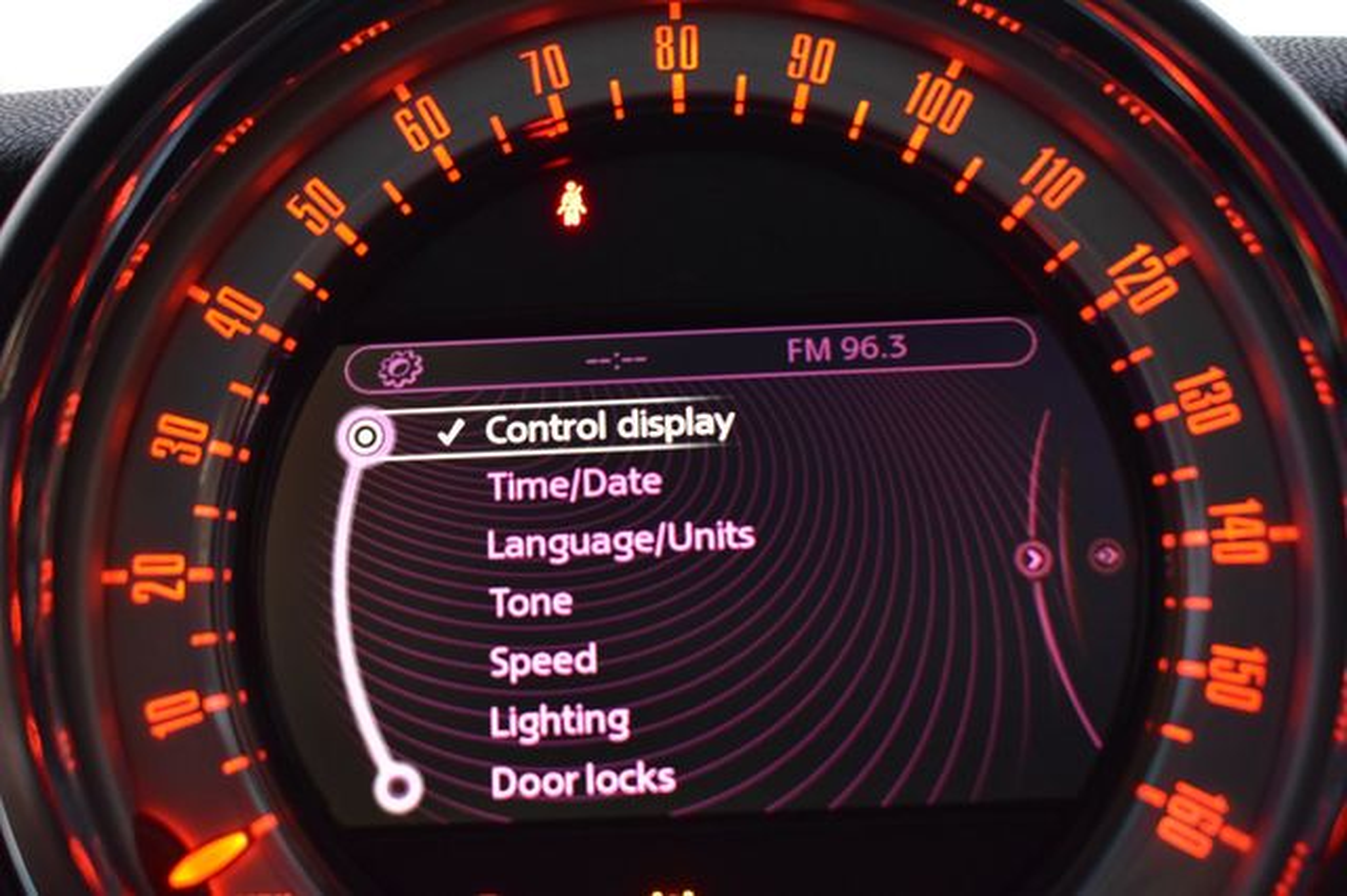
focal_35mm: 40
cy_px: 448
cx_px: 674
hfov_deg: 47.9
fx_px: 1515
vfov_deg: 33.0
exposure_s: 1/15
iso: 1600
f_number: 5
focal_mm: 27
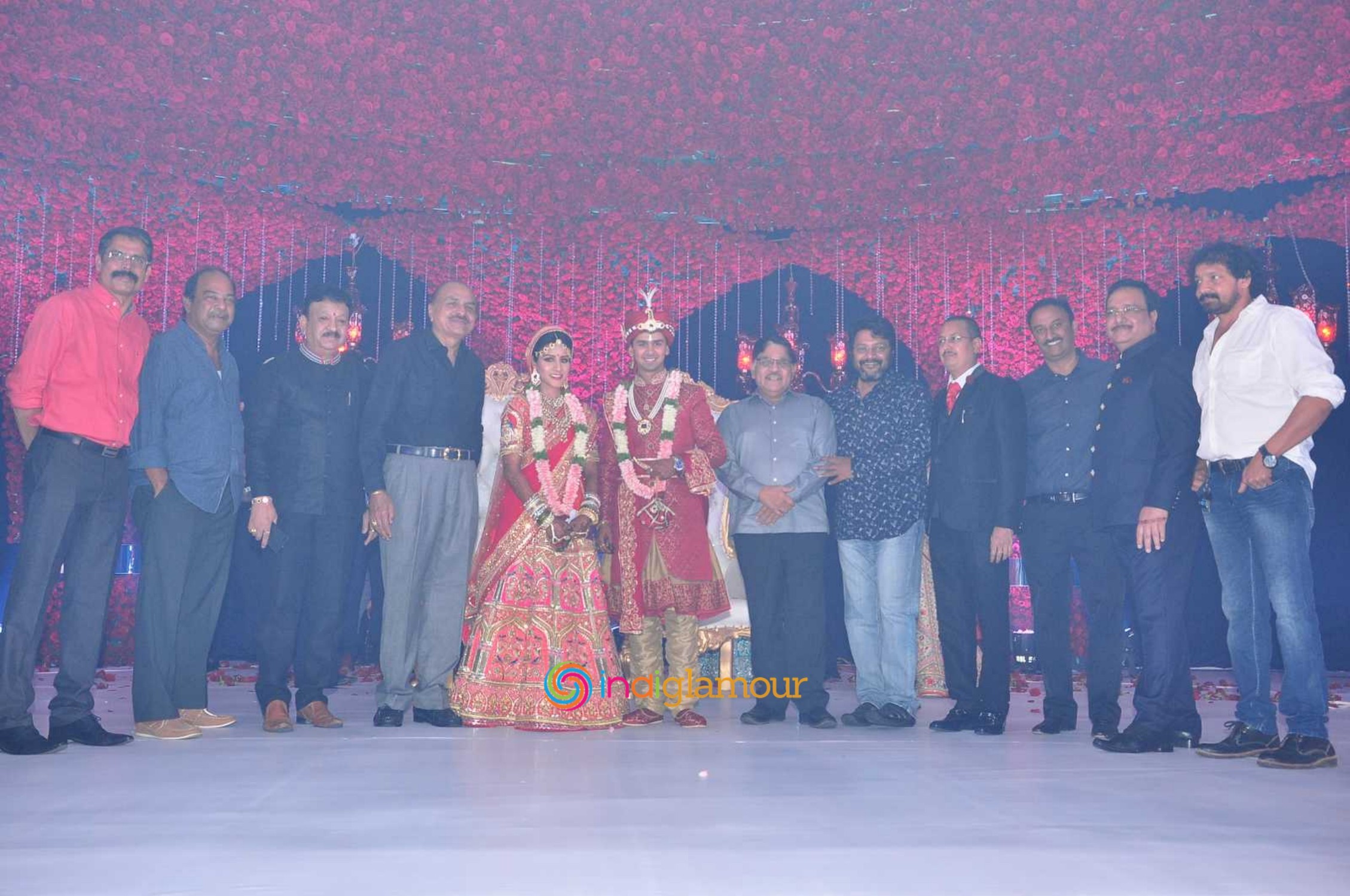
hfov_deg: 53.2
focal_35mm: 36
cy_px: 448
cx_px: 675
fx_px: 1348
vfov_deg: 36.8
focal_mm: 24
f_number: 7.1
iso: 640
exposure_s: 1/125
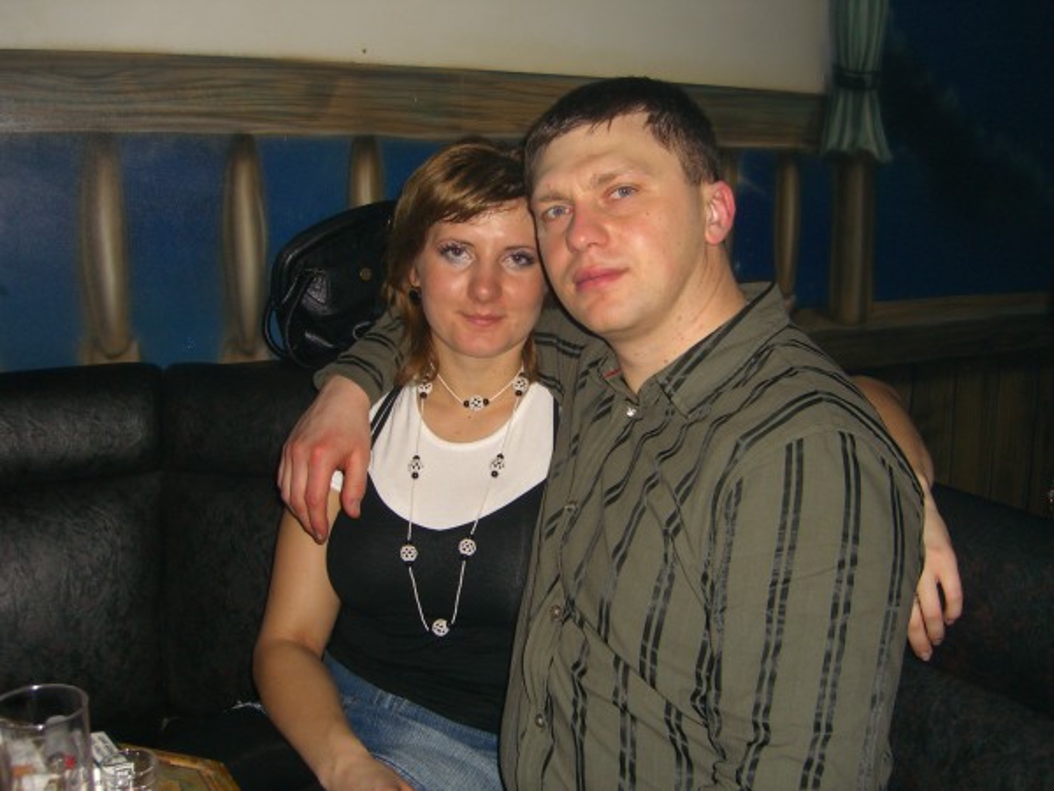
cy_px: 396
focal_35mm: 38
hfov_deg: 49.0
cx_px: 527
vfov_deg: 37.7
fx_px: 1157
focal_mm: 7.9
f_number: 2.8
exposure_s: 1/60
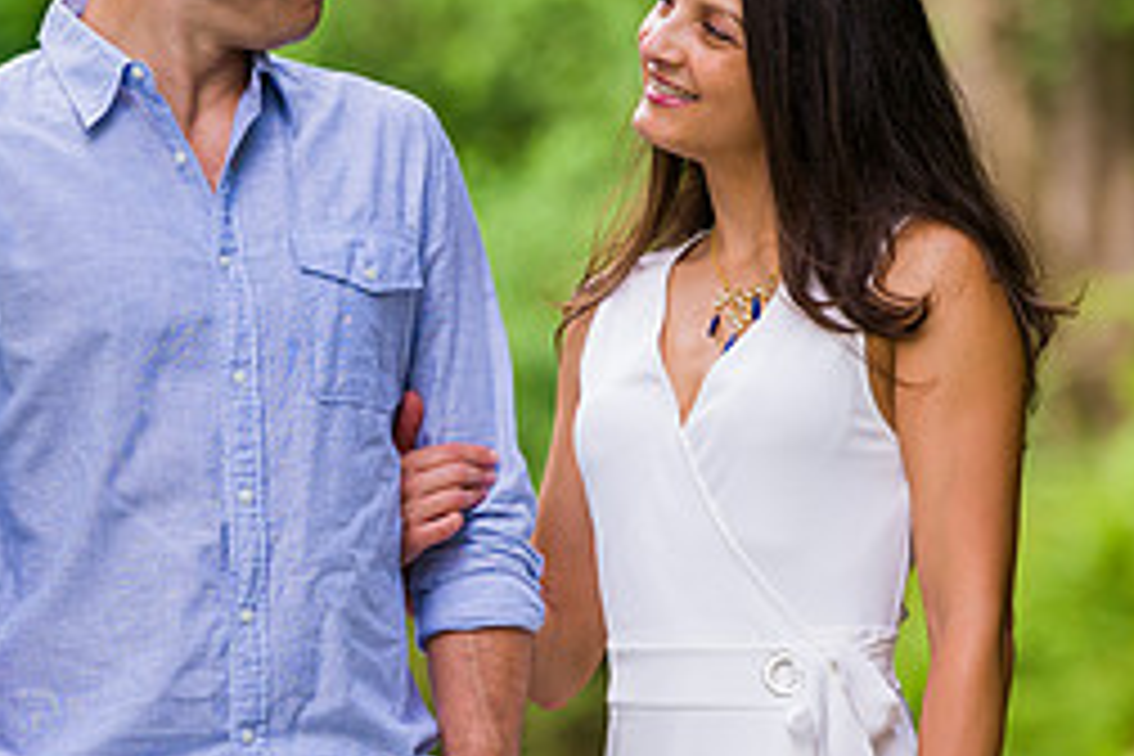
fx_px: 12347
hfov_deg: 5.3
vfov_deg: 3.5
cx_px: 288
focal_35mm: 392
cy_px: 380
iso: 200
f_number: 4
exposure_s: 1/400
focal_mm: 170
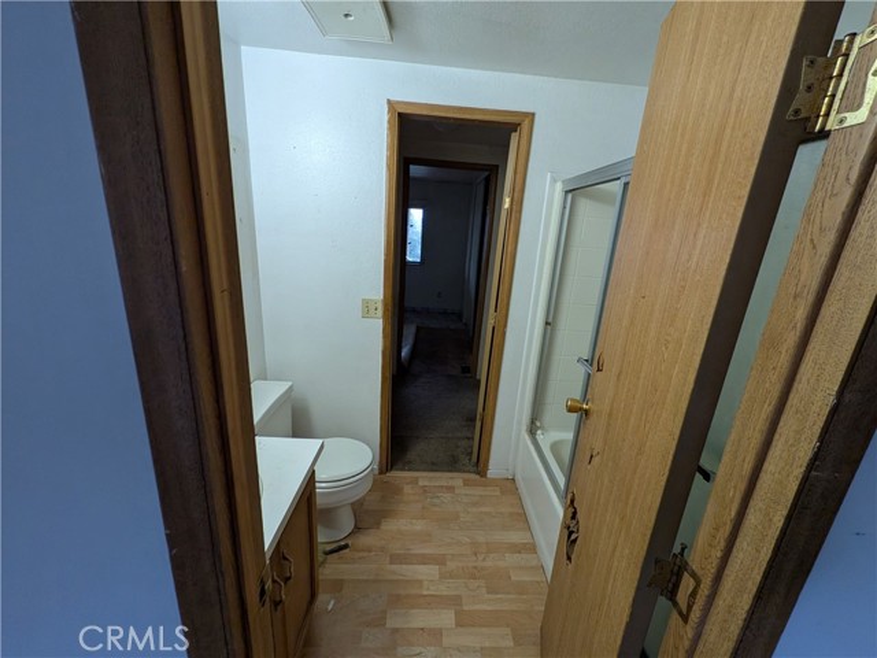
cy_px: 329
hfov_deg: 106.2
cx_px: 438
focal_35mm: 13
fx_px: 329
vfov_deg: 89.9
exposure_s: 1/60
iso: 155
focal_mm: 1.54
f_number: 2.2
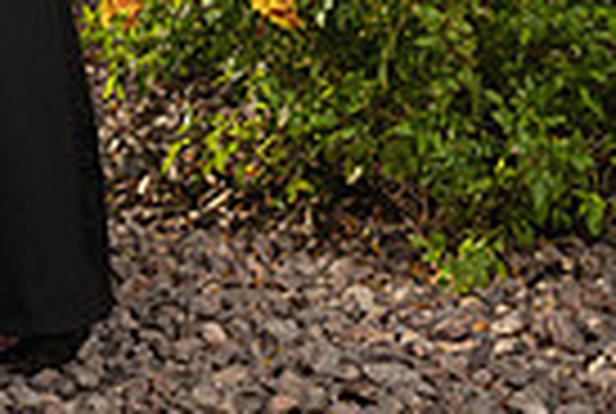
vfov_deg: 11.9
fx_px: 1852
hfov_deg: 18.0
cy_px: -302
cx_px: -109
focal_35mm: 108
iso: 64
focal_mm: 24
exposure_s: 1/200
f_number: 8
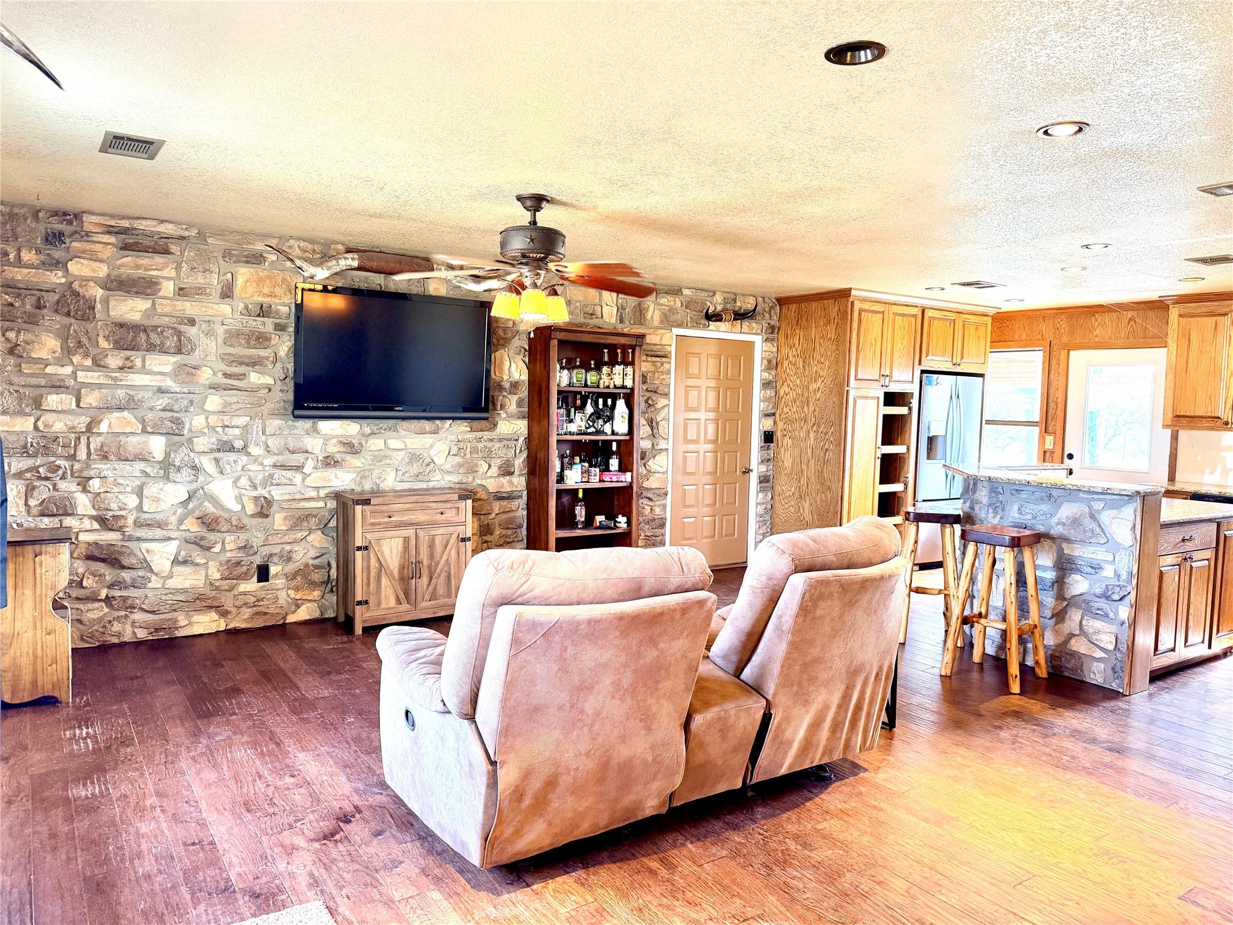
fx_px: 855
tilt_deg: -6.1
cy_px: 462
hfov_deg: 71.6
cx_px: 616
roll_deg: -1.2
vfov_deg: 56.8
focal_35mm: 24
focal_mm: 6.76
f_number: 1.78
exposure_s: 1/120
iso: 400
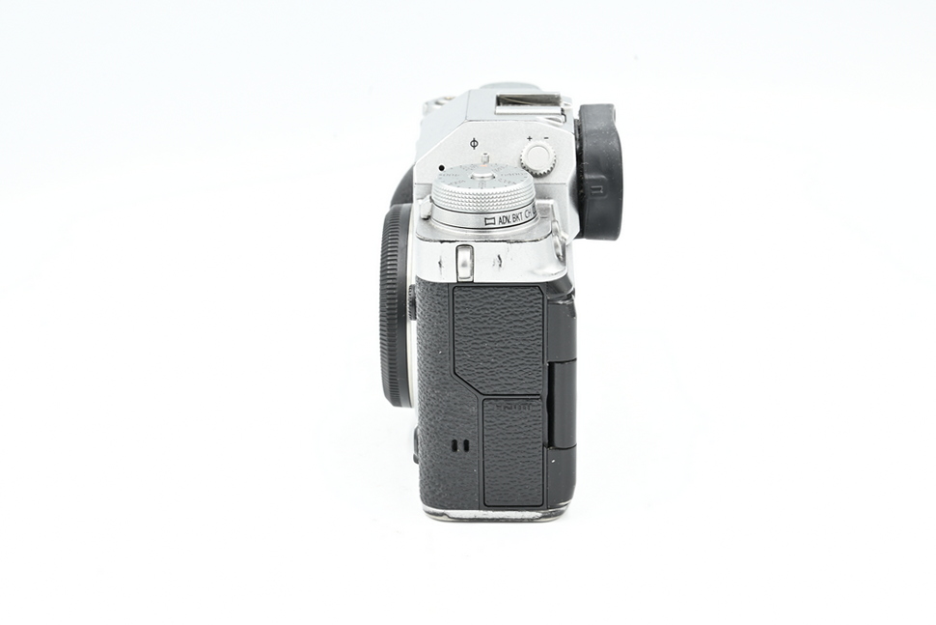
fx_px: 1820
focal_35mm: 70
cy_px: 312
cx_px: 468
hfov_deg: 28.8
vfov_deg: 19.5
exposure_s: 1/6
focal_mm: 70
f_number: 14
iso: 100
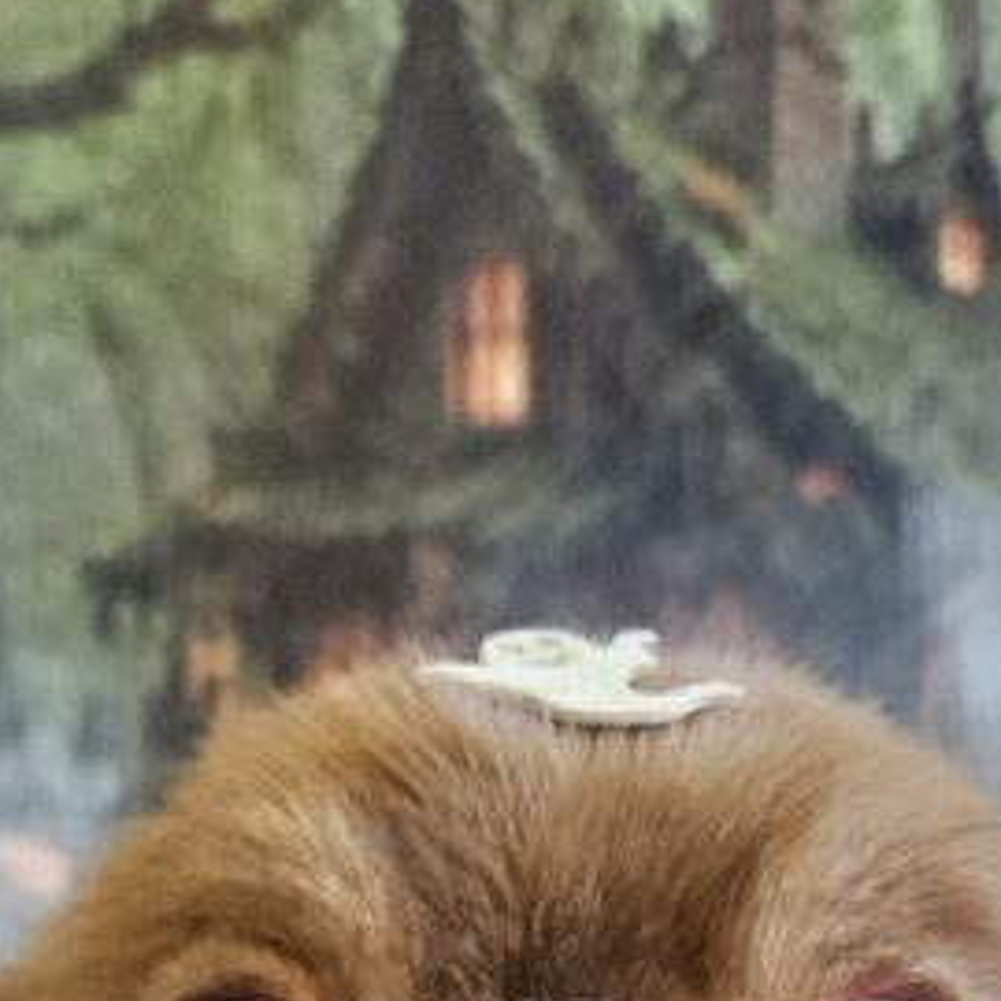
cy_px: 1702
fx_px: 2519
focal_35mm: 77
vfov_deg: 18.5
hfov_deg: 22.5
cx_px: 463
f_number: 1.8
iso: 800
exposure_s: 1/120
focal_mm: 5.4
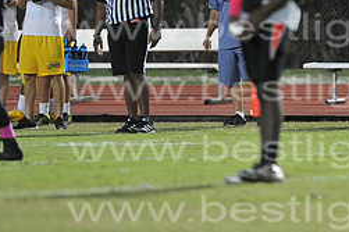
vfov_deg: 2.0
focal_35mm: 692
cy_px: 0
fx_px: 6704
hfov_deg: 3.0
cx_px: 382
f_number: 4
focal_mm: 300
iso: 5000
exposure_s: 1/200
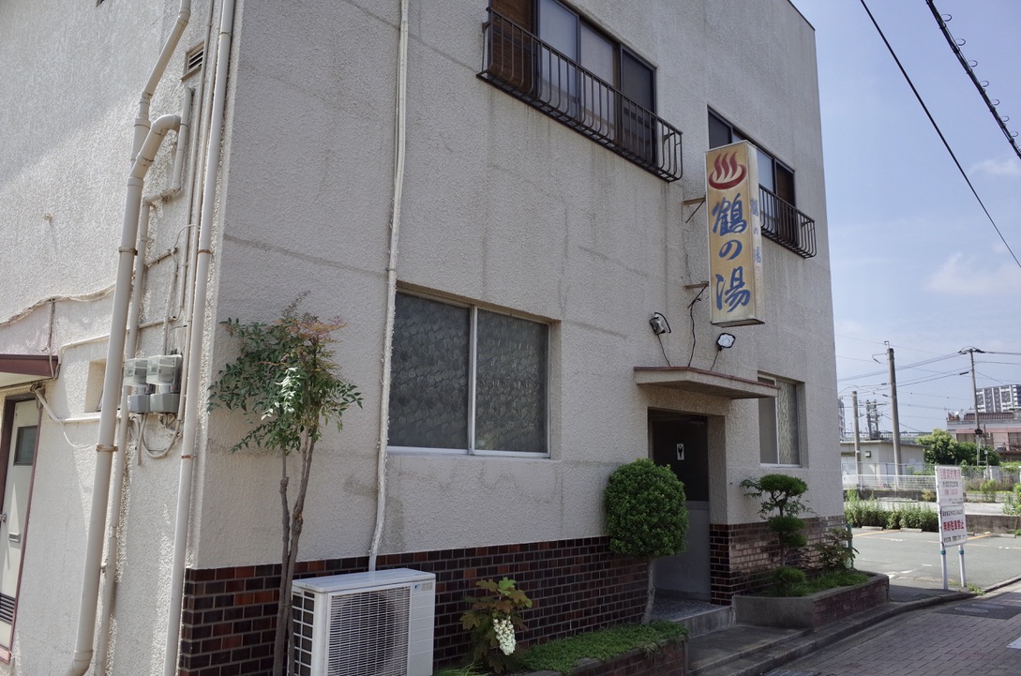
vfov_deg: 46.2
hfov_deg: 65.6
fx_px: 792
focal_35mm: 28
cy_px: 338
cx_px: 510
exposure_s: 1/1500
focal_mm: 18.3
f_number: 4
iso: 200
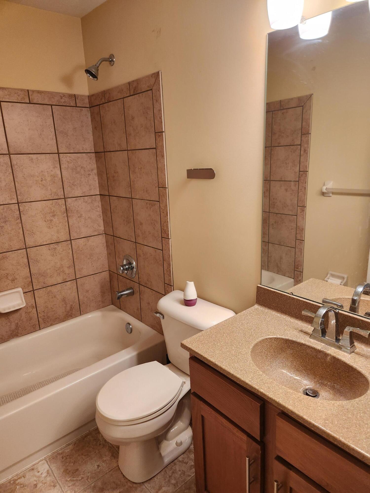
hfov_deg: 58.9
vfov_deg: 73.9
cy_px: 246
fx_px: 328
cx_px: 185
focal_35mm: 23
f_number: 1.8
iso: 250
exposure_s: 1/120
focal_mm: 5.4
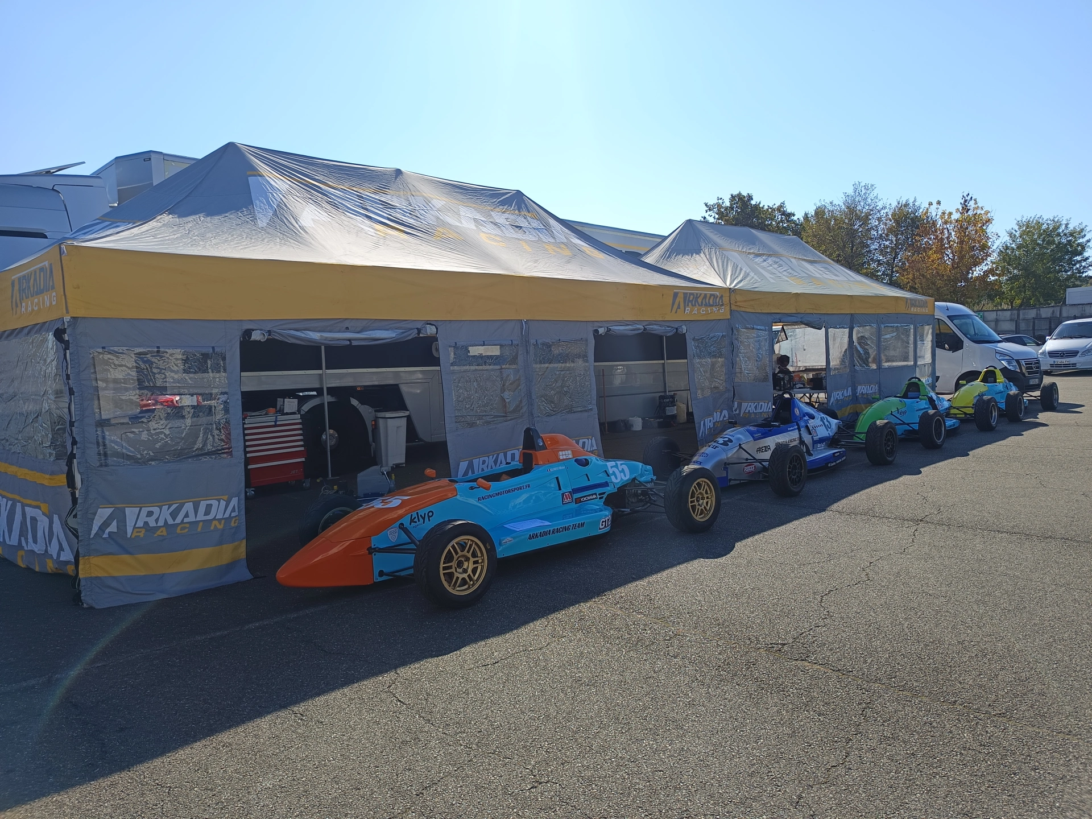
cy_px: 410
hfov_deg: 71.6
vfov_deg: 56.8
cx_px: 546
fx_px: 757
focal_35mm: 24
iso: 53
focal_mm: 5.31
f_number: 1.7
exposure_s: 1/639
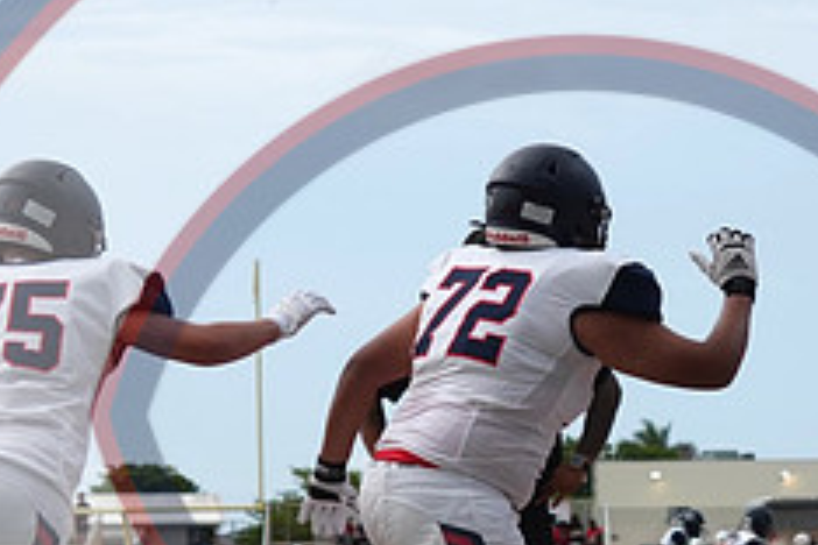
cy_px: 414
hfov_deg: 10.1
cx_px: 566
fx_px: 4640
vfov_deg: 6.7
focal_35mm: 204
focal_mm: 55
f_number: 4.5
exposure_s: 1/1000
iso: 250
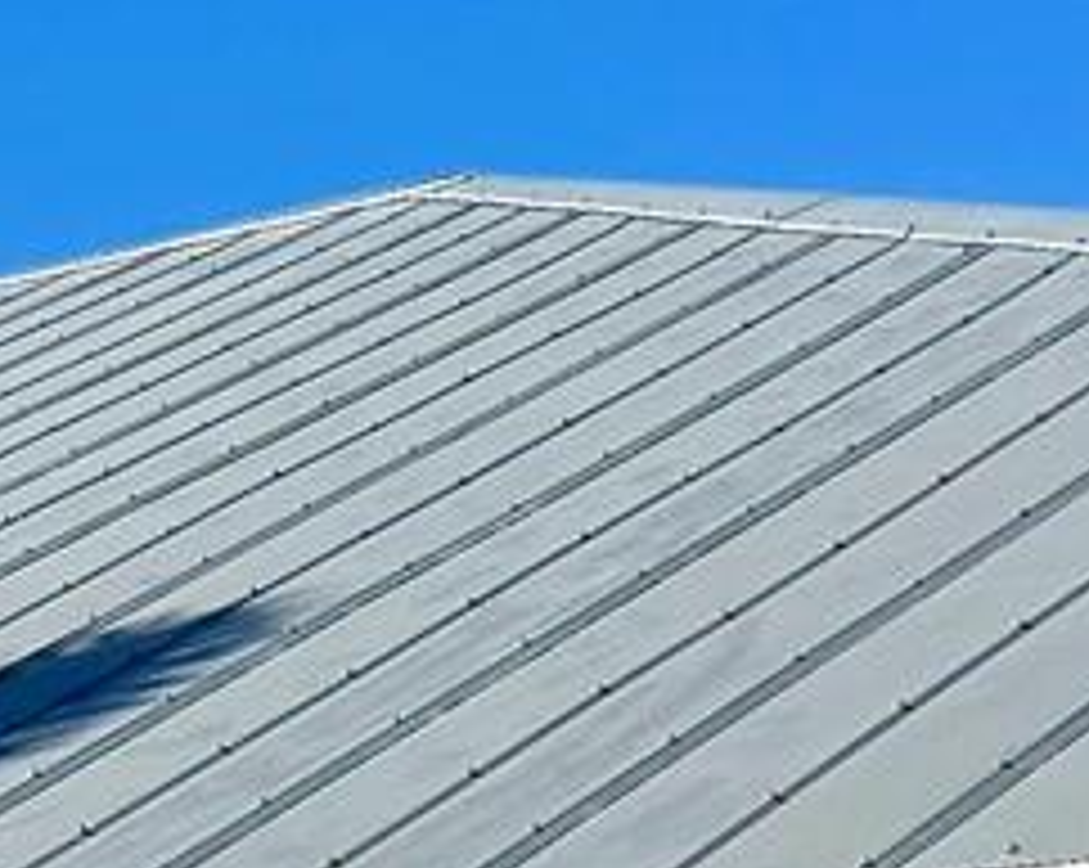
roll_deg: +1.5
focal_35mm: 168
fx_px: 5408
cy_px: 1965
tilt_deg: -2.5
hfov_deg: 11.3
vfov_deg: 8.5
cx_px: -225
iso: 50
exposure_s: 1/8696
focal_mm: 5.7
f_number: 1.5
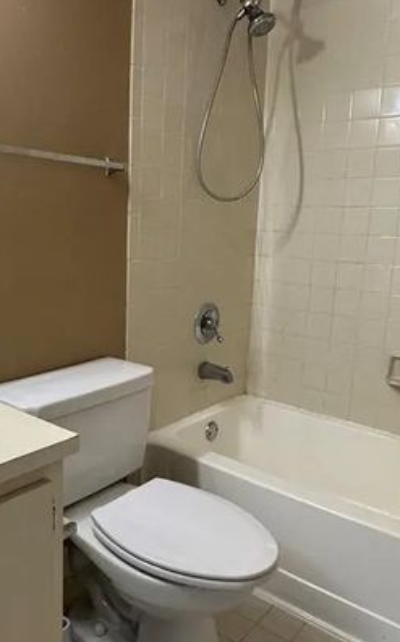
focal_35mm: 32
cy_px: 327
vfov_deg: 59.7
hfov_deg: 39.2
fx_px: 559
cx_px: 160
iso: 160
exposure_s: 1/120
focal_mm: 2.22
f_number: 2.2
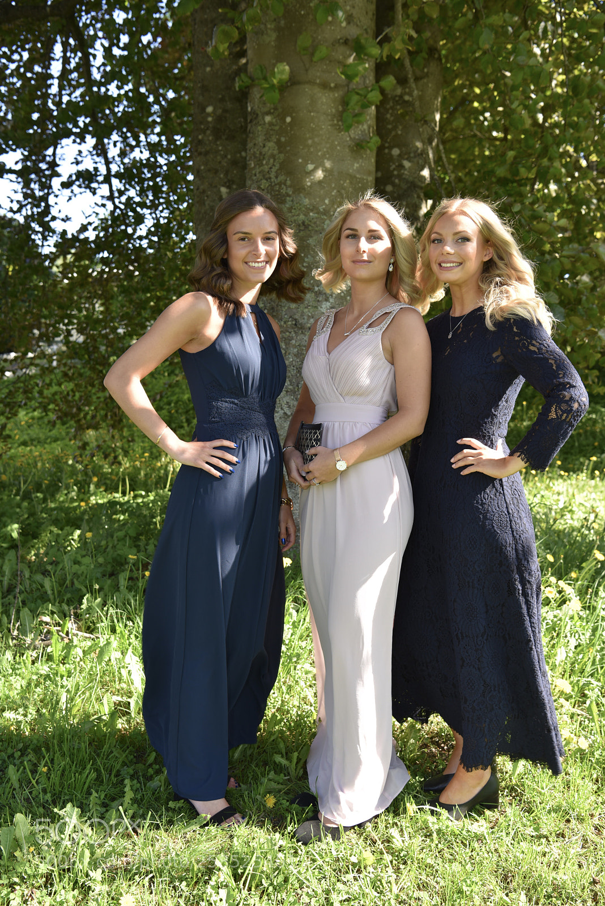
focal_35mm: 35
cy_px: 453
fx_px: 881
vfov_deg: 54.4
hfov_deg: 37.9
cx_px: 302
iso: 100
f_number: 5
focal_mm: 35
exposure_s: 1/100
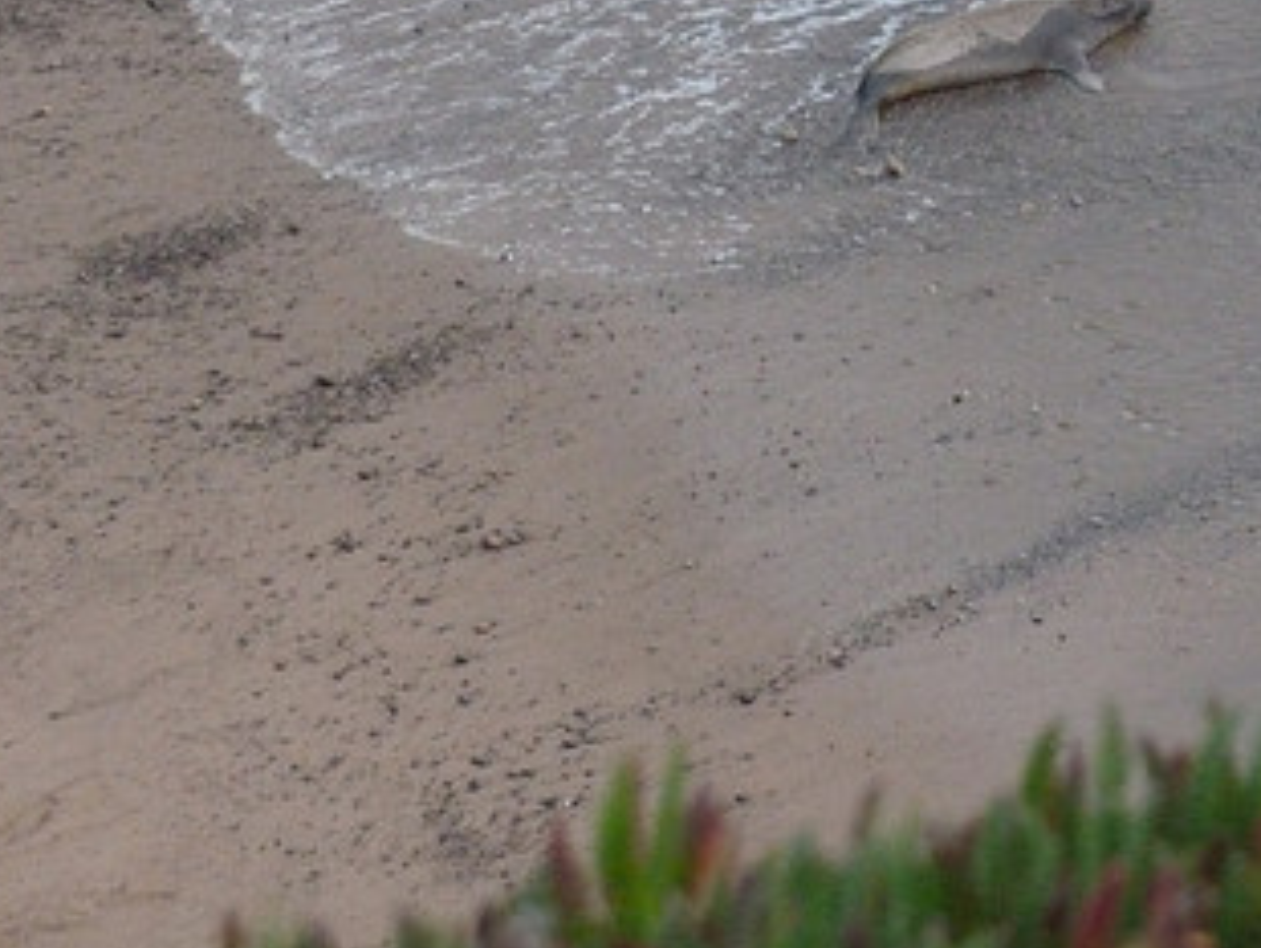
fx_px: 20452
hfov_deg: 3.5
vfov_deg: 2.7
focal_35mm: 561
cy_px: 75
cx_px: 993
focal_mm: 49.2
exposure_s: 1/40
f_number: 4.9
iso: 800
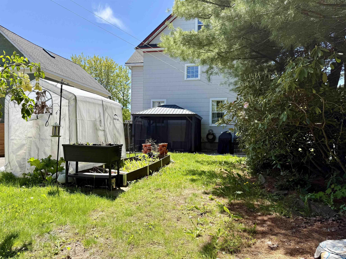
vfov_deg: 56.8
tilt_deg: +1.6
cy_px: 130
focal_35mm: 24
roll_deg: -1.1
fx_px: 240
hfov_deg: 71.6
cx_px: 173
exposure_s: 1/2169
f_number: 1.78
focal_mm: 6.76
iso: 80
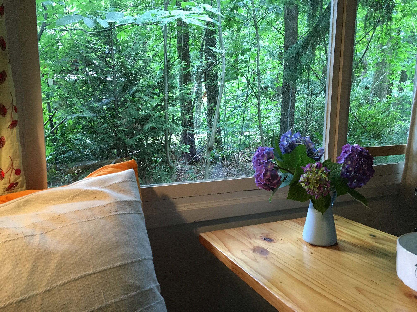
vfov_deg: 48.2
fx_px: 349
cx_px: 208
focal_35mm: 29
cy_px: 156
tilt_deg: -8.3
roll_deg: -0.3
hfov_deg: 61.7
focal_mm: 4.15
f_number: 2.2
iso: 200
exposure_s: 1/33
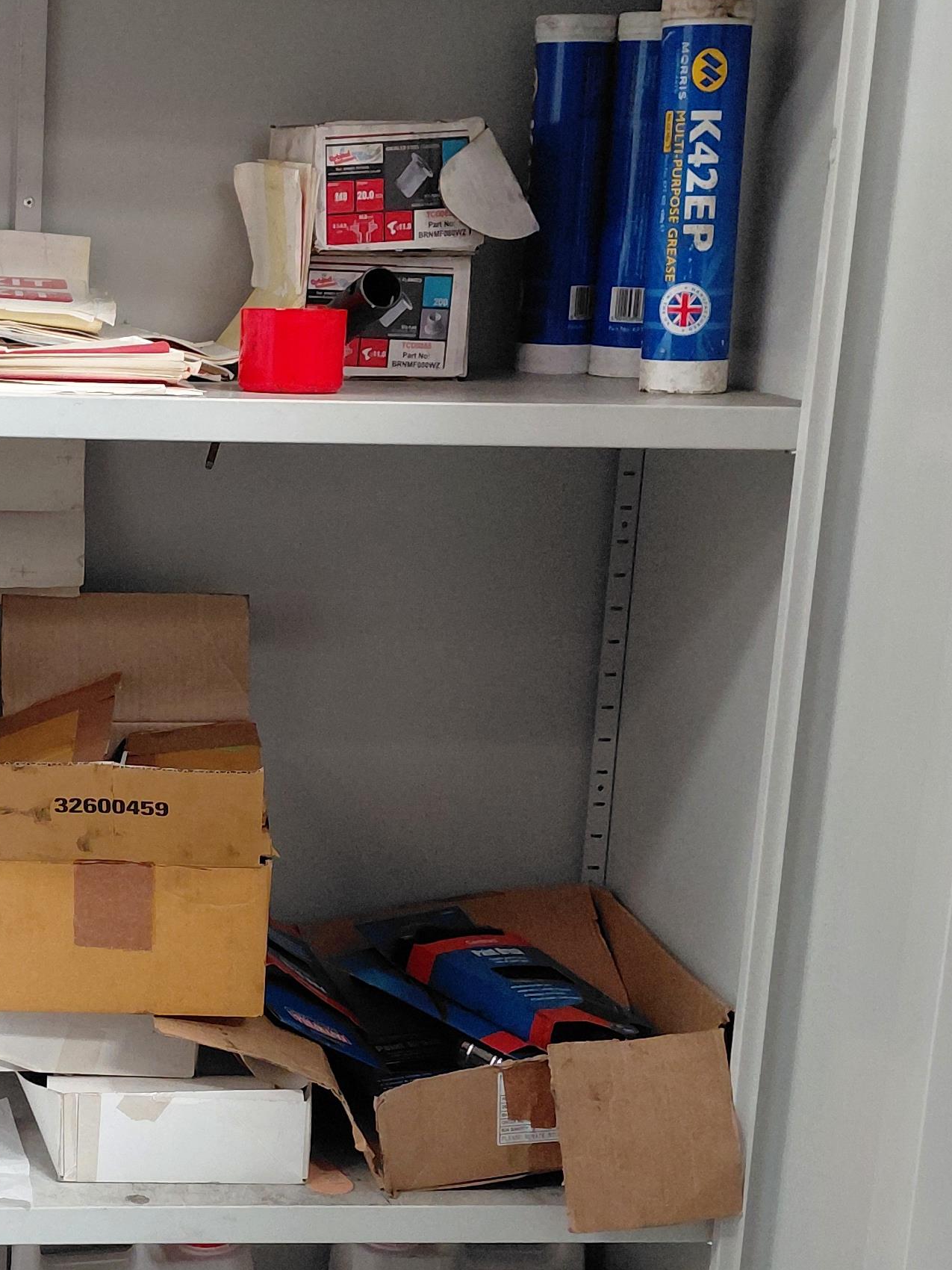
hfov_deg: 23.7
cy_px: 752
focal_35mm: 60
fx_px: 2200
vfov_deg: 32.1
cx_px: 68
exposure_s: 1/120
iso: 200
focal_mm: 4.69
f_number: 1.8
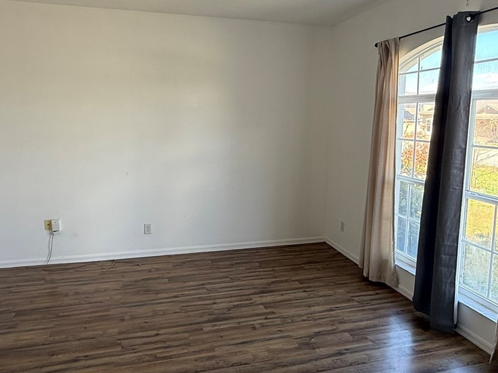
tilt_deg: -6.4
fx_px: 388
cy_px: 160
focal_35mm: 27
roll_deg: -0.8
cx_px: 248
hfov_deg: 65.3
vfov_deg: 51.2
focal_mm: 2.22
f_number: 2.2
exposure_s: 1/99
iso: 80
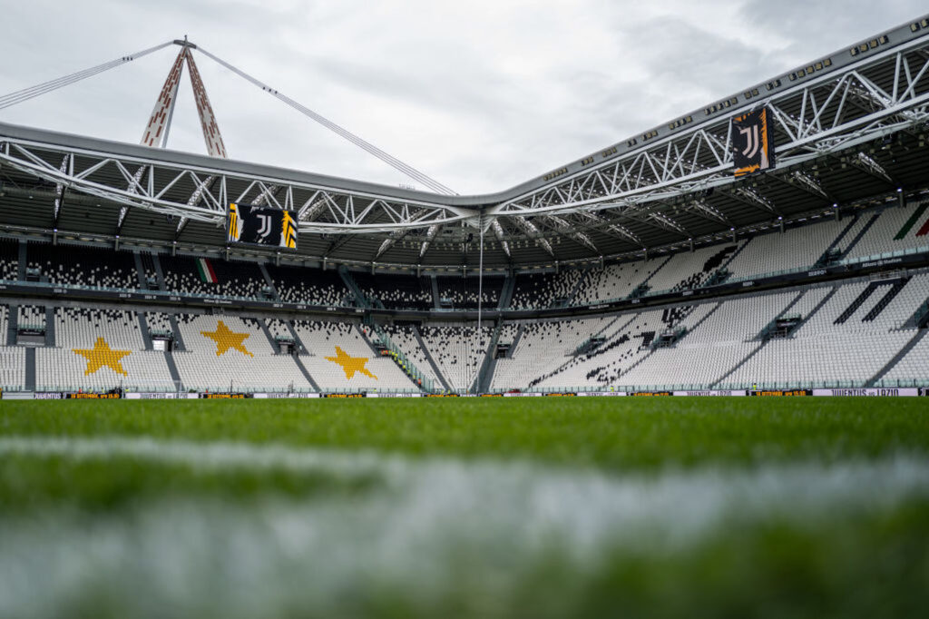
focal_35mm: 28
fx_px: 722
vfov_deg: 46.4
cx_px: 464
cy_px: 310
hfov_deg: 65.5
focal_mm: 28
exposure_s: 1/1000
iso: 50
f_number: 1.7
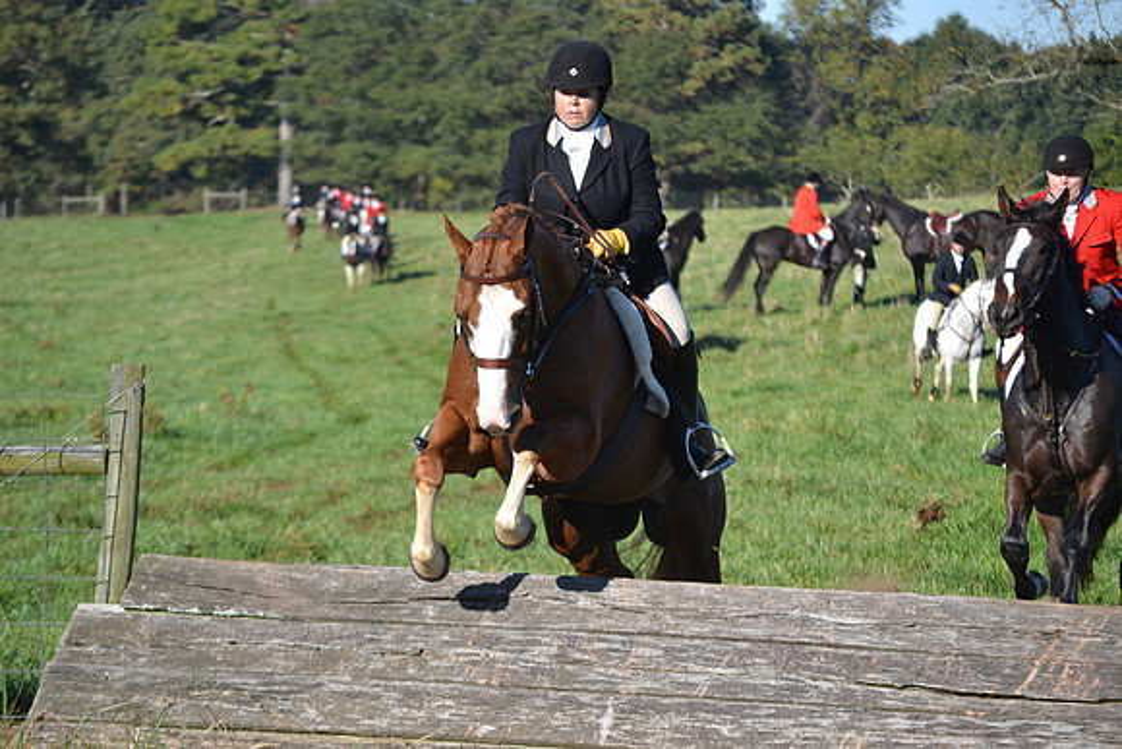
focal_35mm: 158
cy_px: 374
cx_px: 561
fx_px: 4910
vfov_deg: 8.7
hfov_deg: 13.0
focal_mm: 105
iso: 400
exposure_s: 1/1600
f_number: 5.6
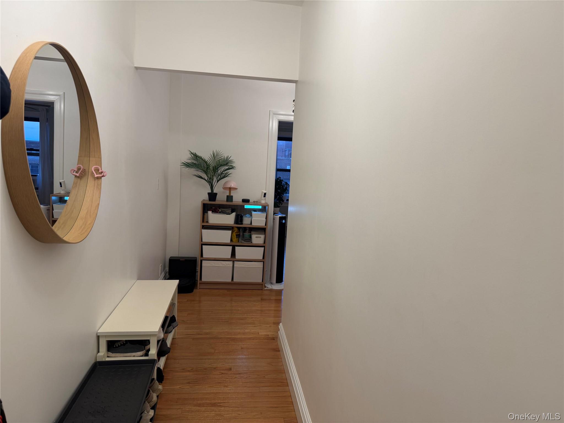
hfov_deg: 71.6
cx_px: 282
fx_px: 391
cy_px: 212
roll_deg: -3.1
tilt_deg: -4.7
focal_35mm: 24
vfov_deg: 56.8
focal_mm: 6.76
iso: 125
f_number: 1.78
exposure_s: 1/120
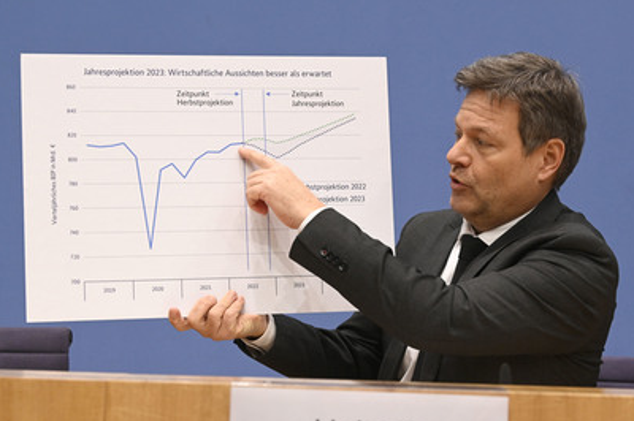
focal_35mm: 79
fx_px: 1390
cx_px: 329
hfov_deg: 25.7
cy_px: 236
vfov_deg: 17.2
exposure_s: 1/500
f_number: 5.6
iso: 4000
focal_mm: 70
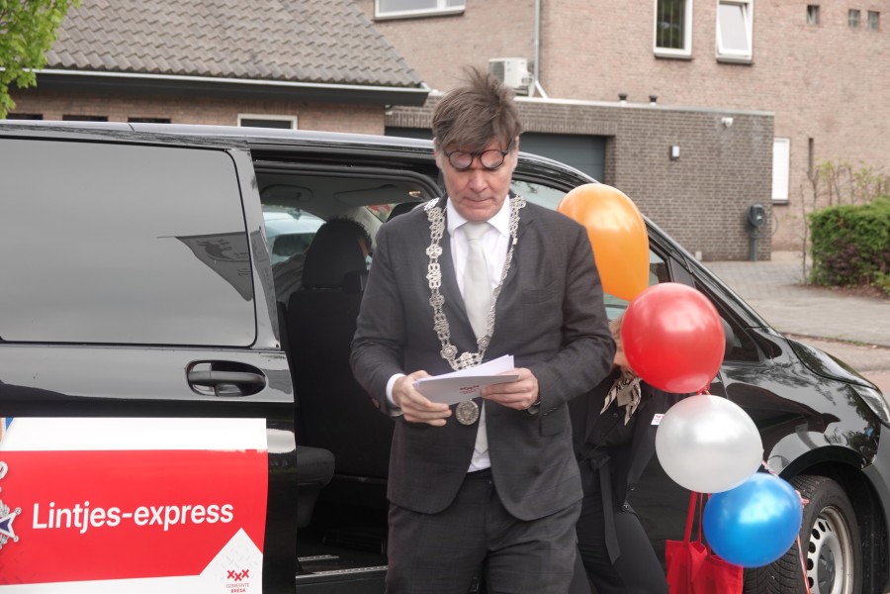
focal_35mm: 81
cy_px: 297
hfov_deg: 25.1
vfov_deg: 16.9
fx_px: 2002
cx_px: 445
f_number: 3.5
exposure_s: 1/125
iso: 100
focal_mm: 29.69
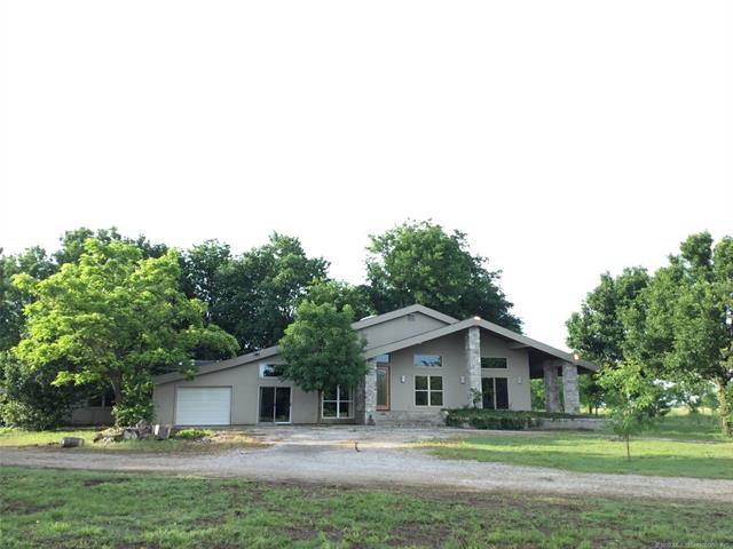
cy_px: 274
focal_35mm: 31
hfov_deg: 58.4
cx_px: 366
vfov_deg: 45.4
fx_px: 656
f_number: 2.4
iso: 25
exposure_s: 1/169
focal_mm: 3.3
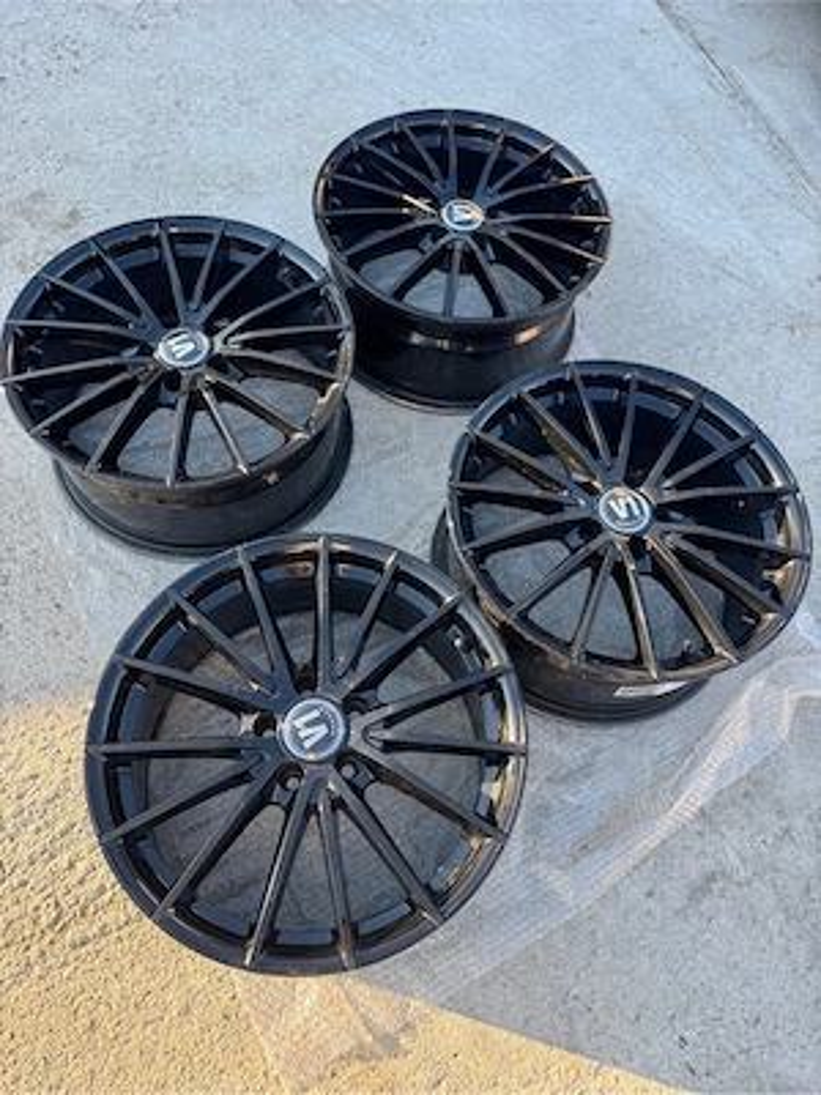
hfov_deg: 56.8
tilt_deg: -61.8
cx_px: 410
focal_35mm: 24
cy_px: 548
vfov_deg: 71.6
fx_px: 759
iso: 80
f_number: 1.78
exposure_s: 1/311
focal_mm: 6.76
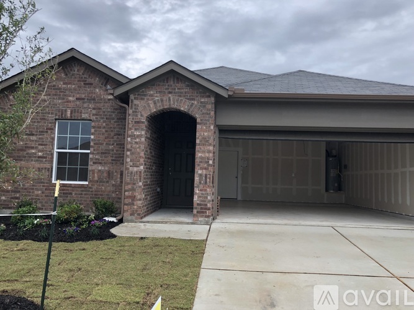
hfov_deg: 63.5
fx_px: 335
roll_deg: -1.3
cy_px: 155
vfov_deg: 49.7
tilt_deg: +4.7
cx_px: 207
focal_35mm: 28
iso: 32
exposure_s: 1/120
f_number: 1.8
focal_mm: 4
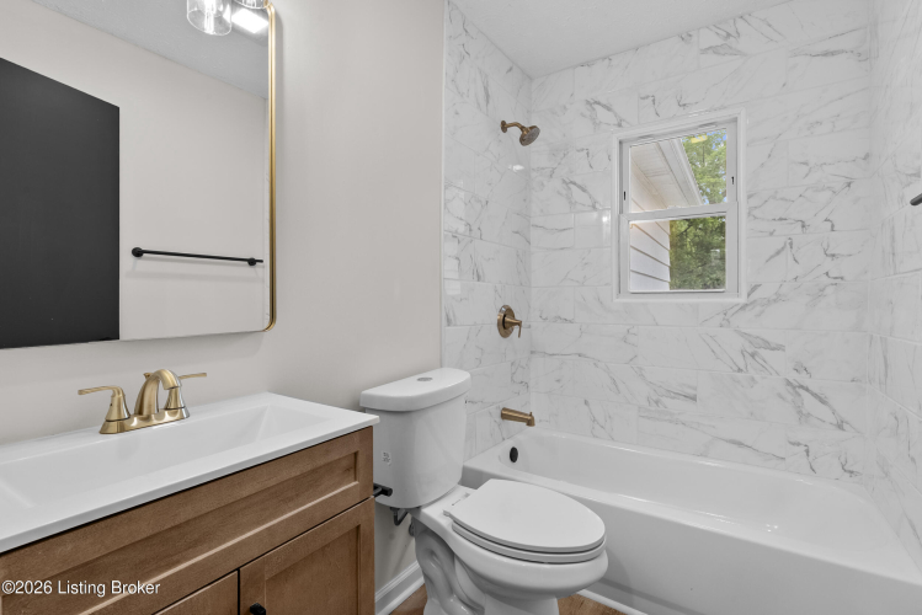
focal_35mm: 16
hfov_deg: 96.7
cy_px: 308
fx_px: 410
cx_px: 461
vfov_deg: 73.8
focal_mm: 16
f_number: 11
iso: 400
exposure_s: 1/5
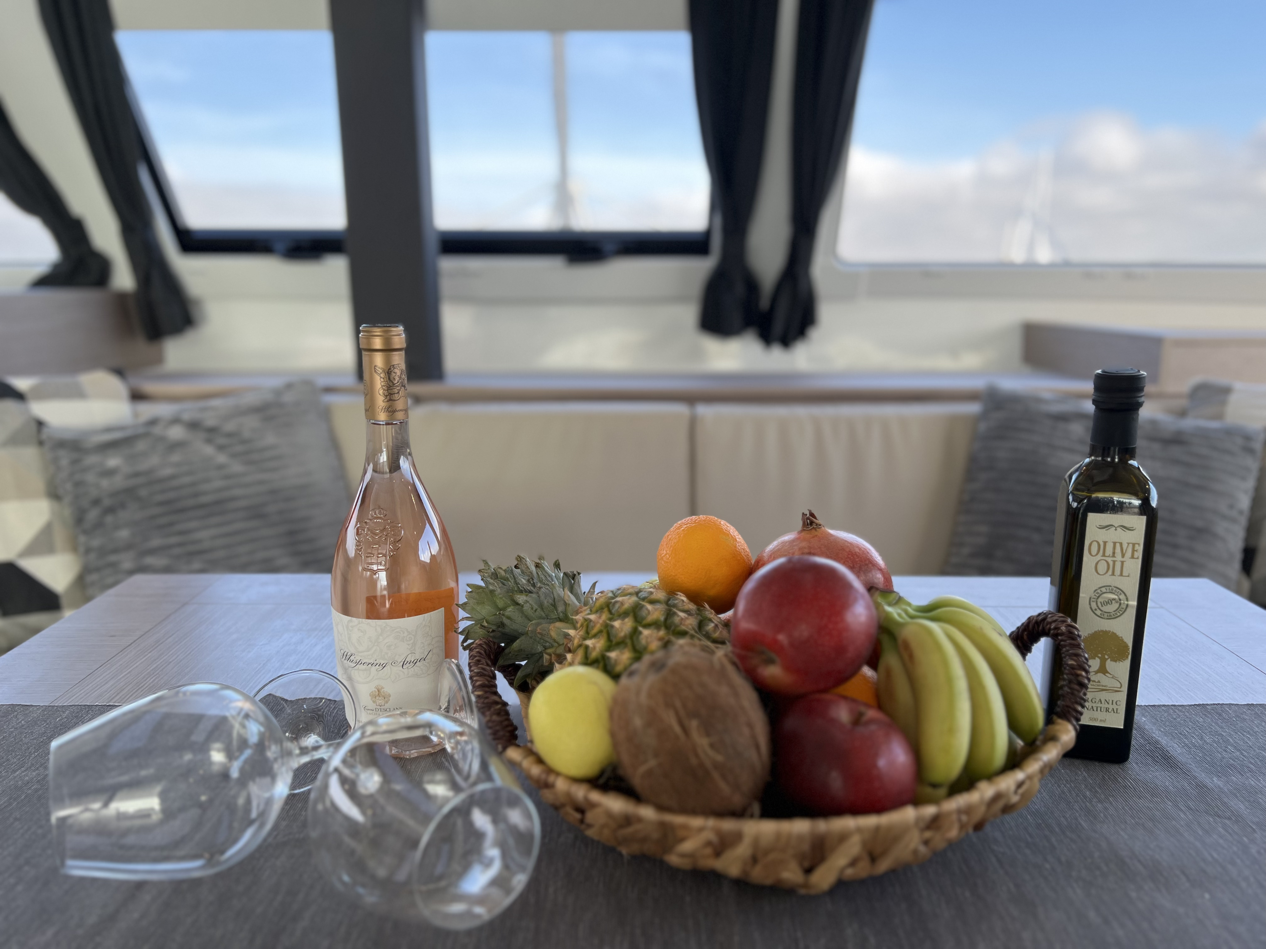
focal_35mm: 26
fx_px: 951
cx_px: 633
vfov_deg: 53.1
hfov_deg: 67.3
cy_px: 474
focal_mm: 5.7
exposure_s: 1/307
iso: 50
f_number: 1.5
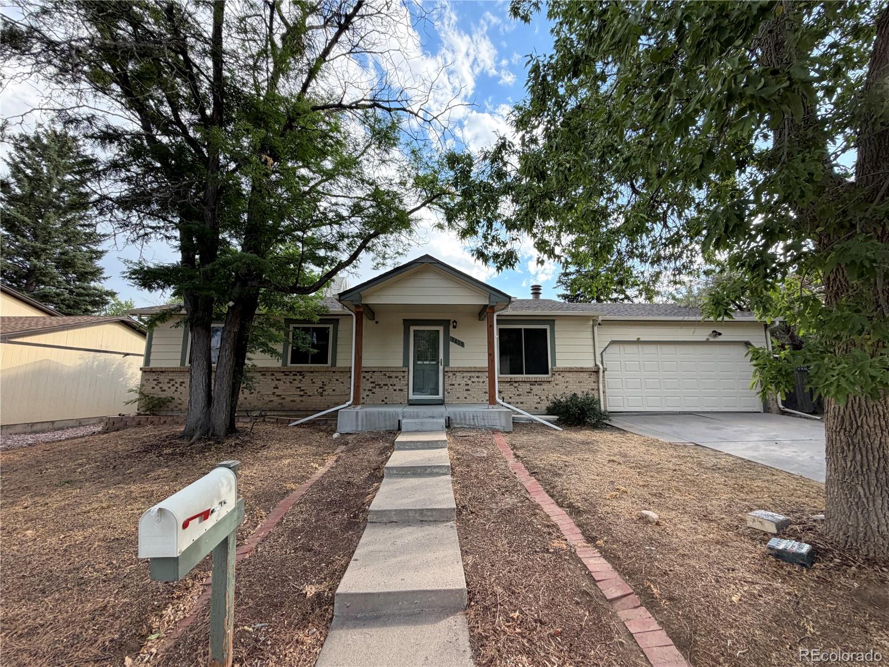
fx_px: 360
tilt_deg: +8.4
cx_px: 444
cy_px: 334
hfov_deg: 102.1
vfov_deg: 85.7
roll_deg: -1.2
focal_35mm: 14
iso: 64
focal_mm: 2.22
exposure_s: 1/424
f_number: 2.2
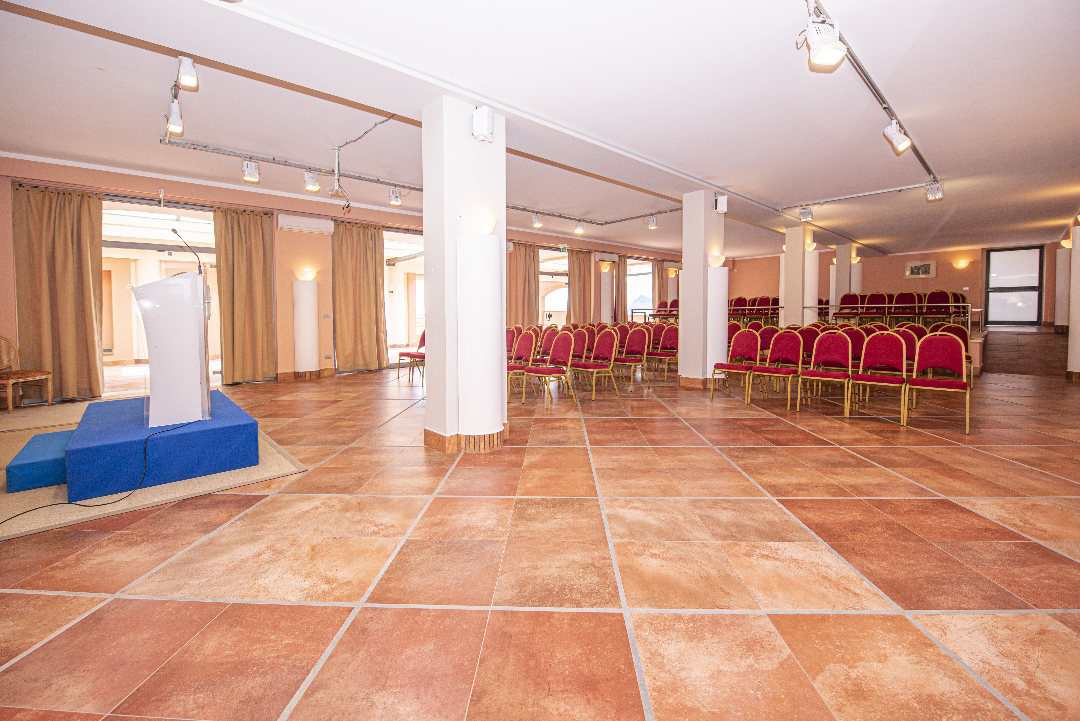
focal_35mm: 14
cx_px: 540
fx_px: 420
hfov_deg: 104.2
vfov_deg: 81.3
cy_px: 360
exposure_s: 1/200
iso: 125
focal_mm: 14
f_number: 5
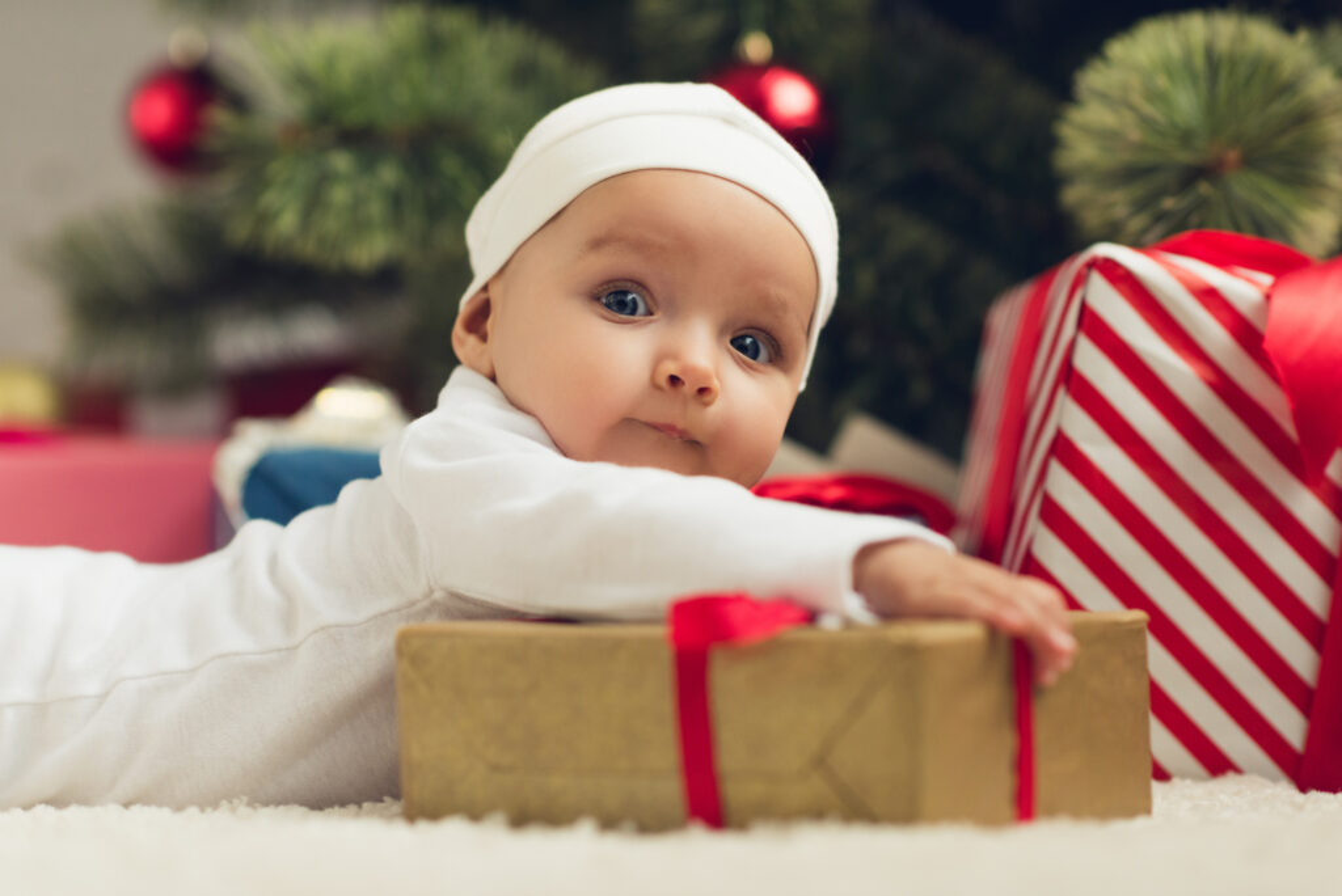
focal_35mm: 85
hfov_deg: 23.9
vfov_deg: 16.1
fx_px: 3170
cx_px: 671
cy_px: 448
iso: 800
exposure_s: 1/160
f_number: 2.2
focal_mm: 85
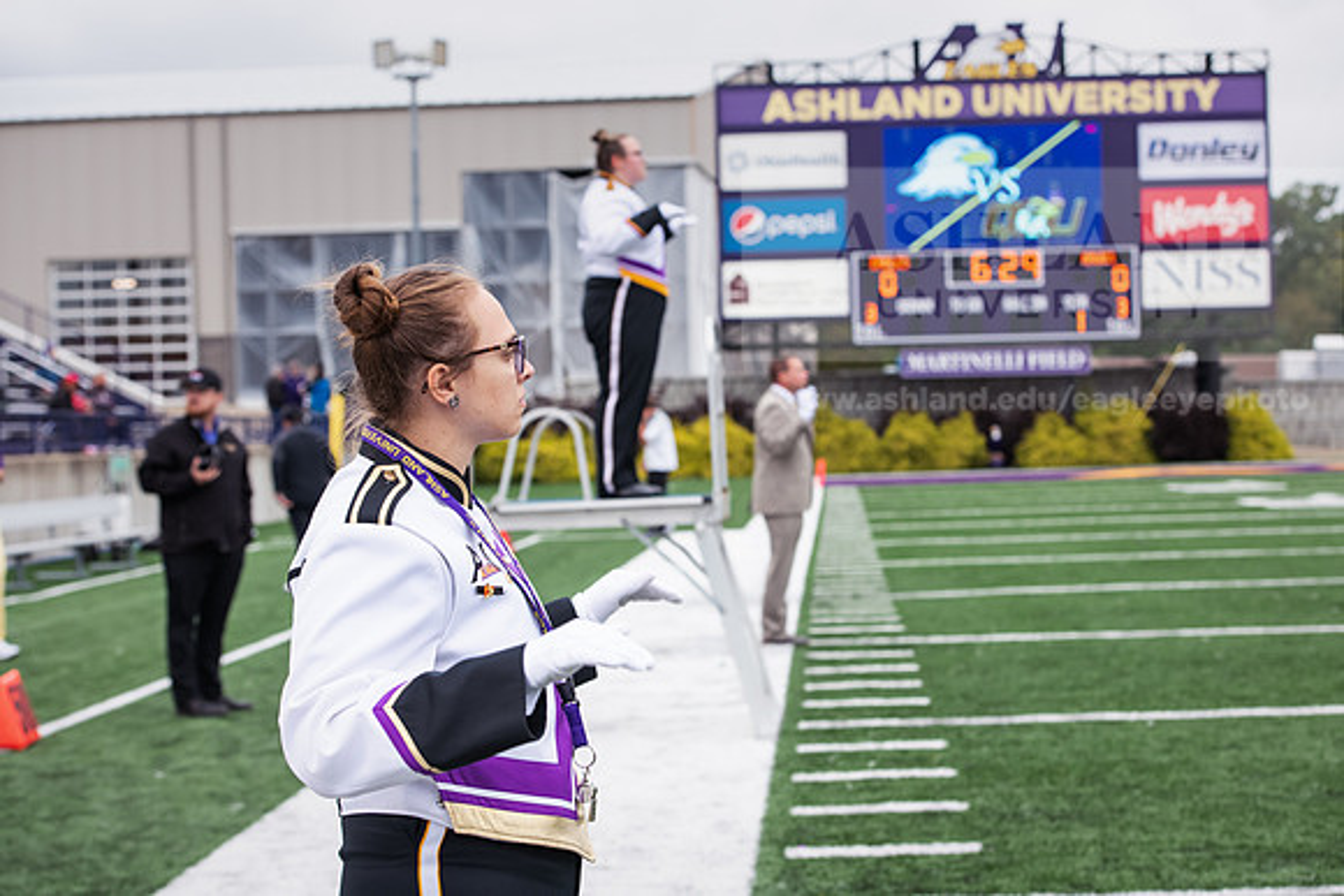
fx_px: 2614
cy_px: 448
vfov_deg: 19.5
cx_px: 672
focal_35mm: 70
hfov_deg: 28.8
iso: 640
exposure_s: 1/400
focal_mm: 70
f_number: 5.6
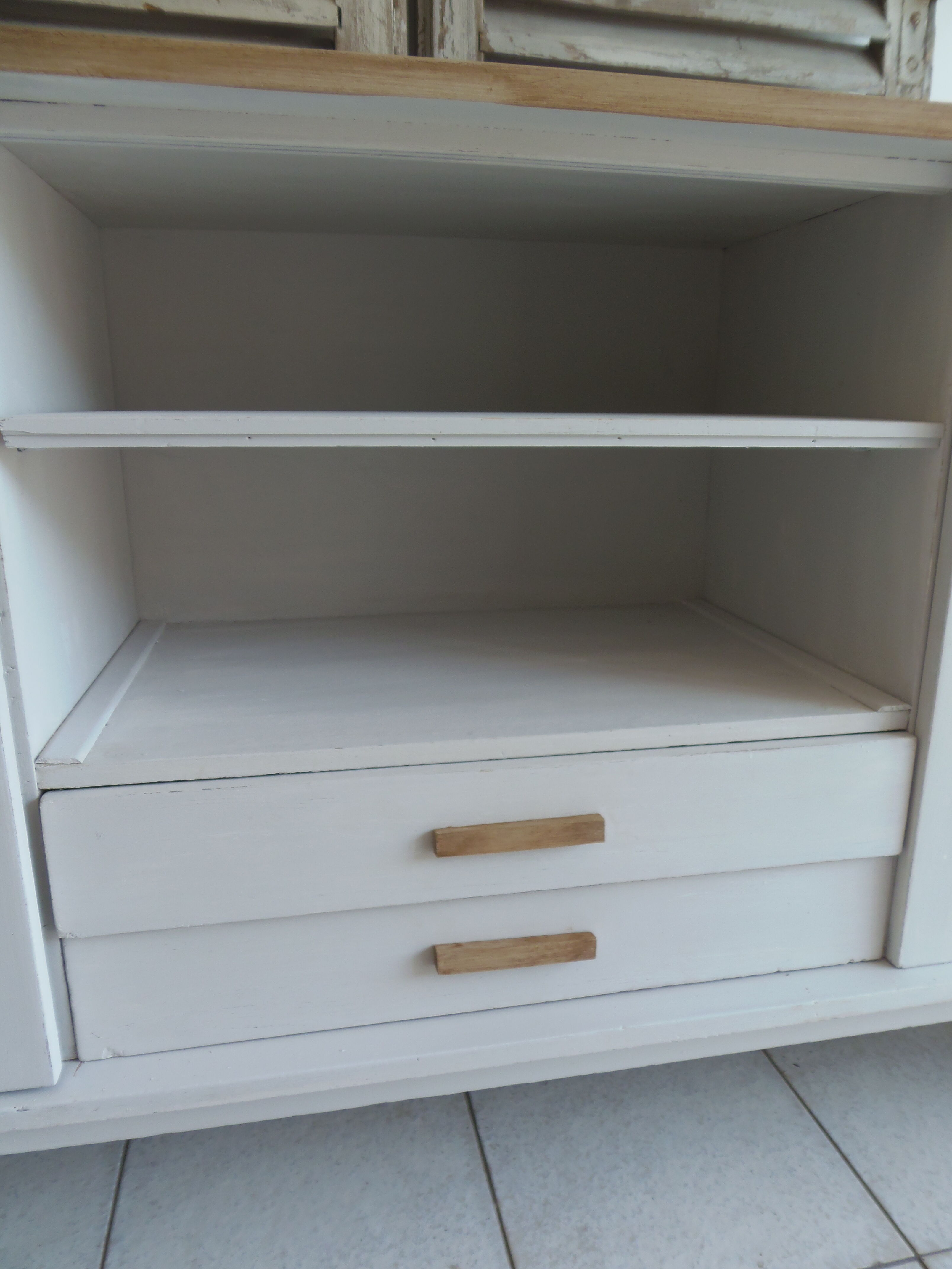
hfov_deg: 56.8
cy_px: 634
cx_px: 476
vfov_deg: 71.6
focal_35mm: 24
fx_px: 880
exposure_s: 1/50
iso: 64
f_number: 2.9
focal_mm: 4.3
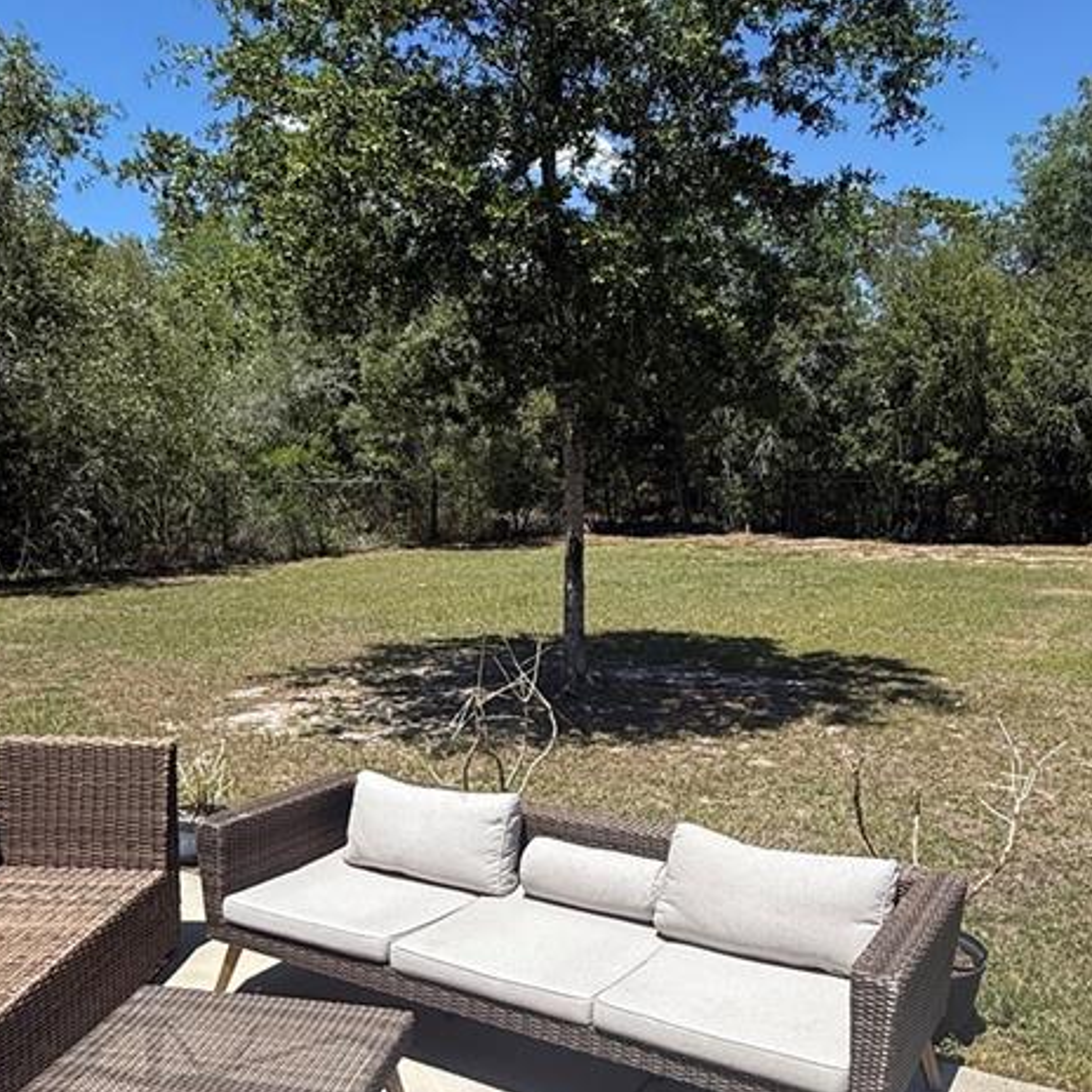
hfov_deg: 51.1
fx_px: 1142
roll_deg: +0.3
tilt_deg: -5.6
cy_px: 602
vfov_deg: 51.0
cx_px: 539
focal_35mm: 32
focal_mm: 2.22
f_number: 2.2
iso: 50
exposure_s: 1/2410
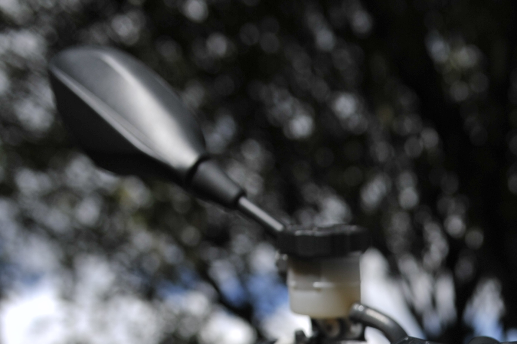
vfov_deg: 11.9
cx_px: 608
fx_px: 1579
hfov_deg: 17.8
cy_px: 522
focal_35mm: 110
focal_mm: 36
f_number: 3.5
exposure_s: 1/2500
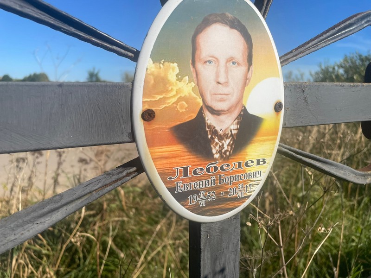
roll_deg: -2.1
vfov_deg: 53.1
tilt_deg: -4.9
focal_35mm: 26
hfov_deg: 67.3
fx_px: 279
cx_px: 186
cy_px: 139
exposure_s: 1/5814
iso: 32
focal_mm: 4.2
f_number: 1.6
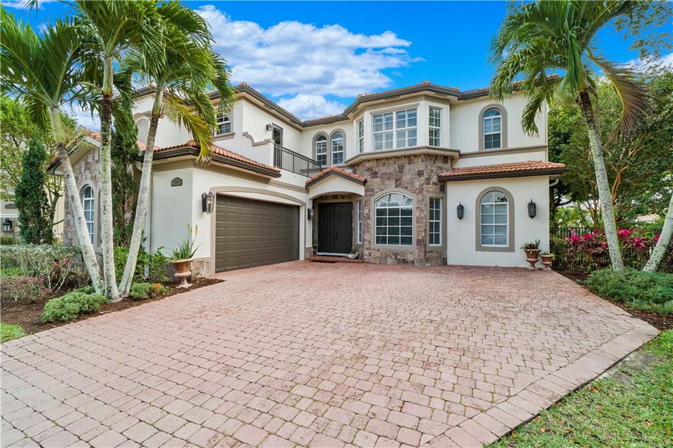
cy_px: 224
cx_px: 336
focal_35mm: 15
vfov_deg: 77.2
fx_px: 280
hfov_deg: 100.4
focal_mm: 10
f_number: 11
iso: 100
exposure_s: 1/80
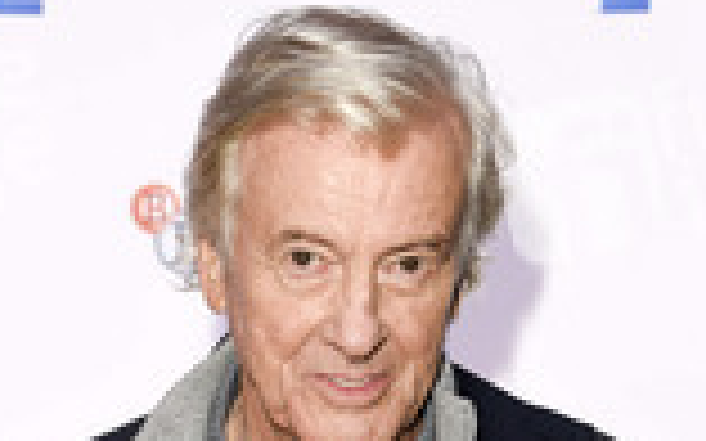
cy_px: 832
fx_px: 3251
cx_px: 317
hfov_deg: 12.4
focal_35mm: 169
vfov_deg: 7.5
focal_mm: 65
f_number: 5.6
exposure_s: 1/250
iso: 640
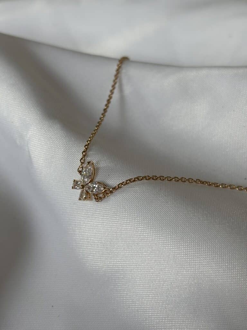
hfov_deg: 28.0
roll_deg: +3.3
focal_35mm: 52
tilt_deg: -37.5
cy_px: 165
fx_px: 495
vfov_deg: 36.8
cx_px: 124
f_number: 1.6
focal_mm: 5.96
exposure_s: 1/121
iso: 50
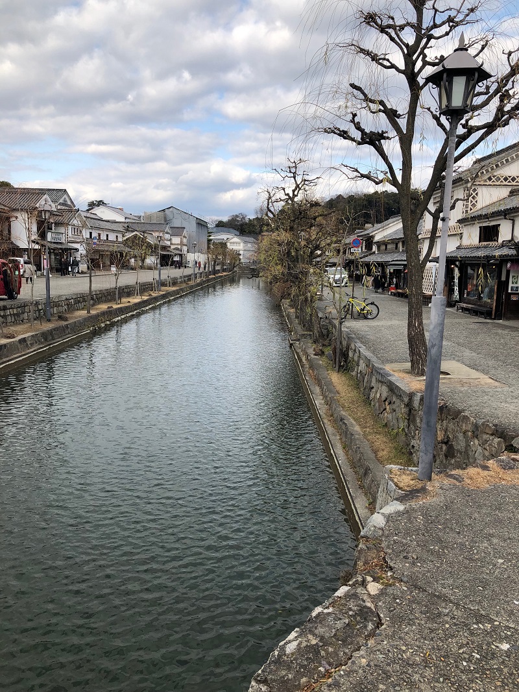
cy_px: 346
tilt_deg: -8.1
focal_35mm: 28
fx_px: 560
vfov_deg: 63.4
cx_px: 260
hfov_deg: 49.8
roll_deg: -2.8
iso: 20
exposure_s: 1/923
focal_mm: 3.99
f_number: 1.8
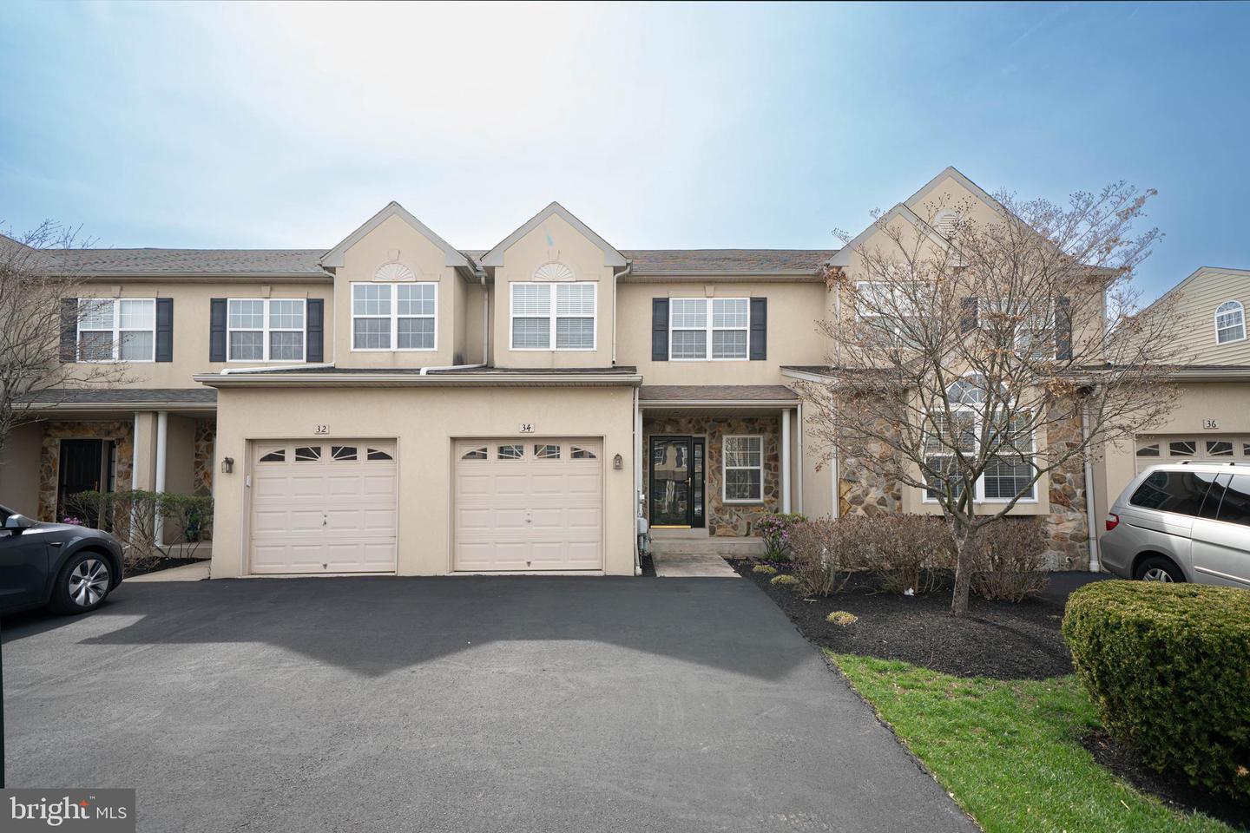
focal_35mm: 16
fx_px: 556
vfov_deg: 73.7
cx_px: 625
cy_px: 416
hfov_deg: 96.7
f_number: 5.6
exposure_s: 1/320
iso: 100
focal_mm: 16
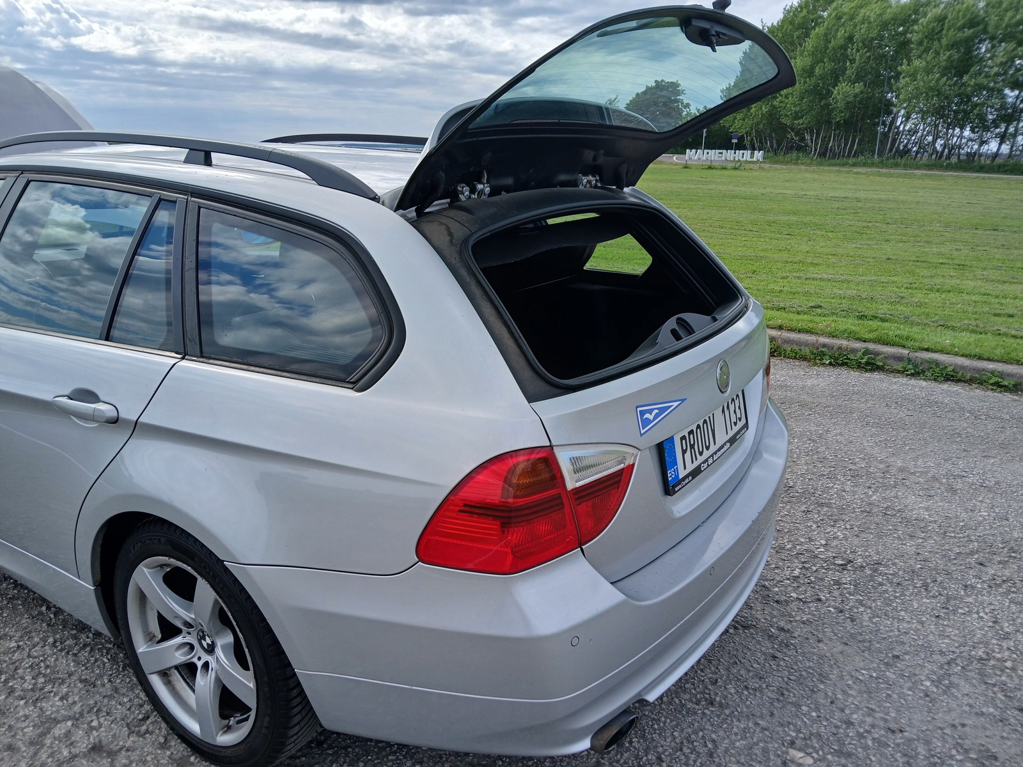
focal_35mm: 26
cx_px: 512
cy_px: 384
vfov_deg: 53.1
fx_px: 768
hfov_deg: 67.3
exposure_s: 1/585
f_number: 1.8
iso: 20
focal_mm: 3.98
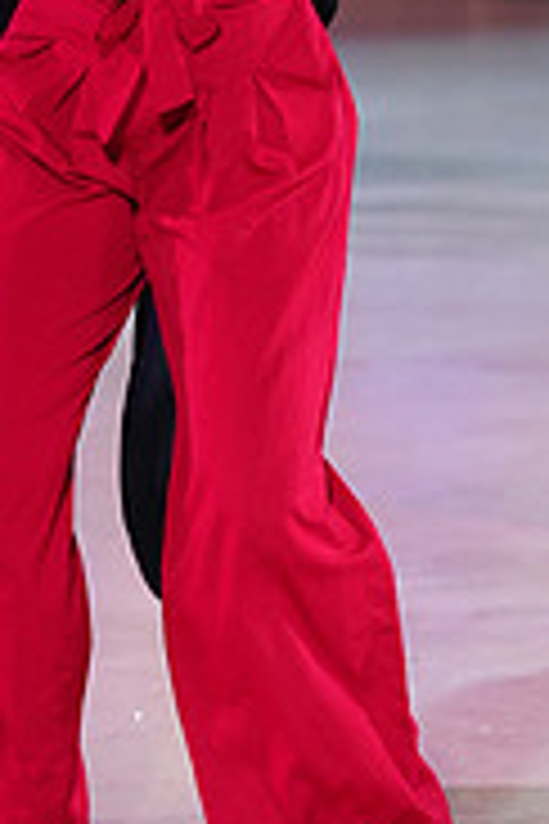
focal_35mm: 352
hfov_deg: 3.9
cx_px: 43
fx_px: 8051
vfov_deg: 5.8
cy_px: -221
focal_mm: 111
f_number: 2.8
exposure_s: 1/500
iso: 1600
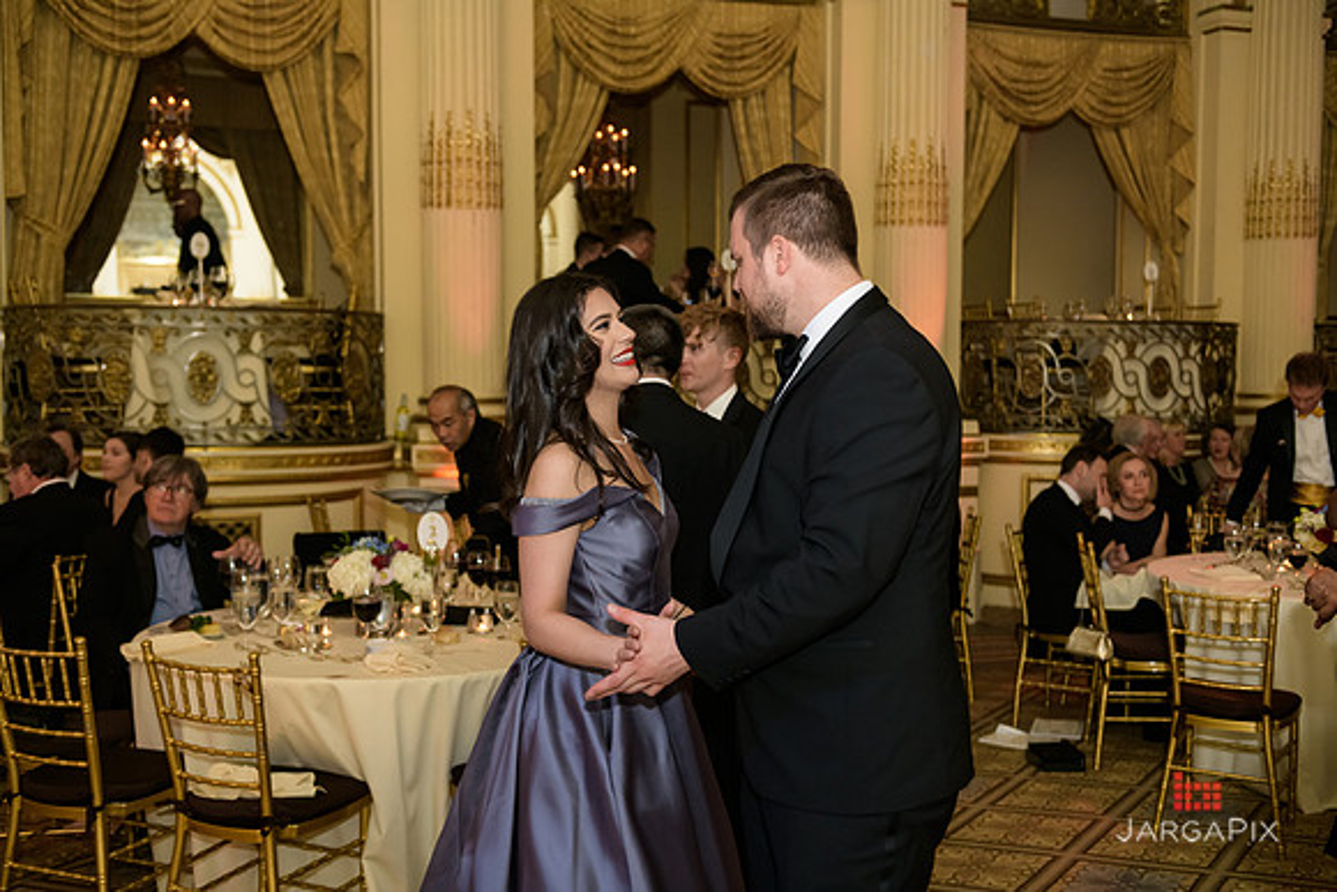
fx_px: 1412
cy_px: 446
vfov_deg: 35.1
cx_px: 668
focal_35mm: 38
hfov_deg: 50.7
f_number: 3.2
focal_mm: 38
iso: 1600
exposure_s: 1/100
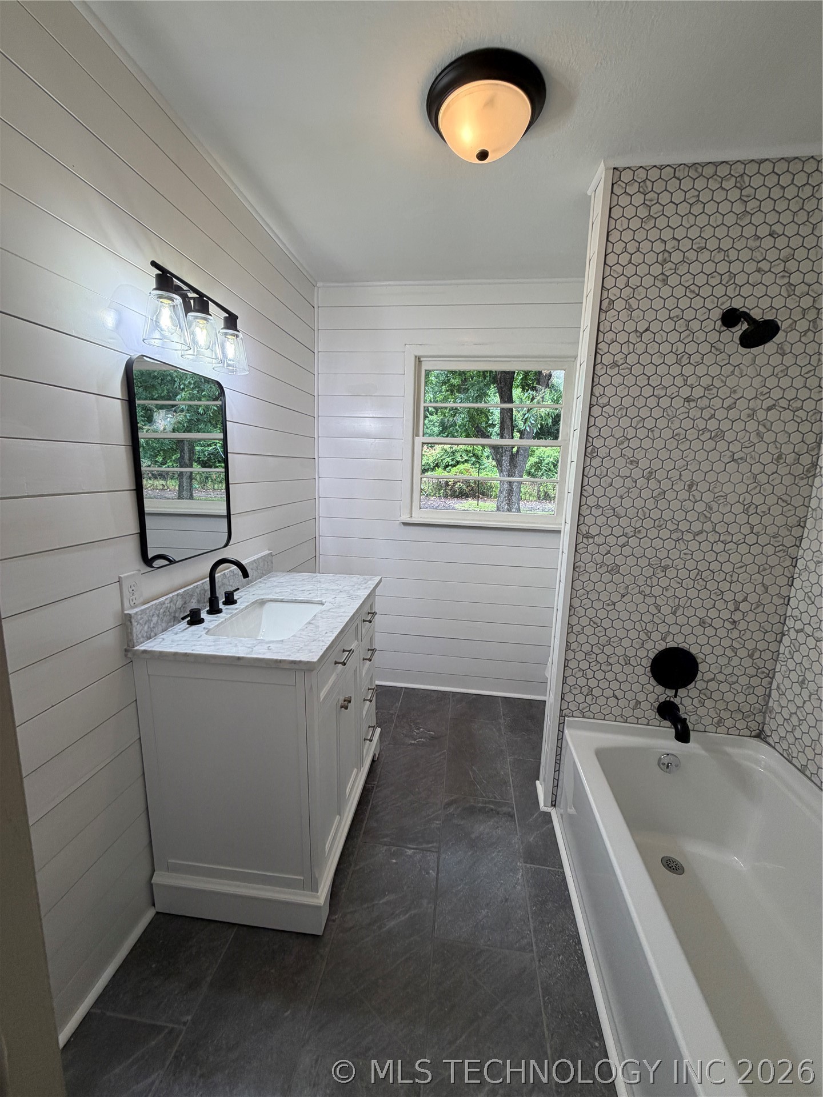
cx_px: 412
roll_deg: -2.1
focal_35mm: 14
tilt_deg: -10.0
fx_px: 444
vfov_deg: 102.1
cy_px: 548
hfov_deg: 85.7
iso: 160
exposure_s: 1/120
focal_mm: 2.22
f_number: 2.2
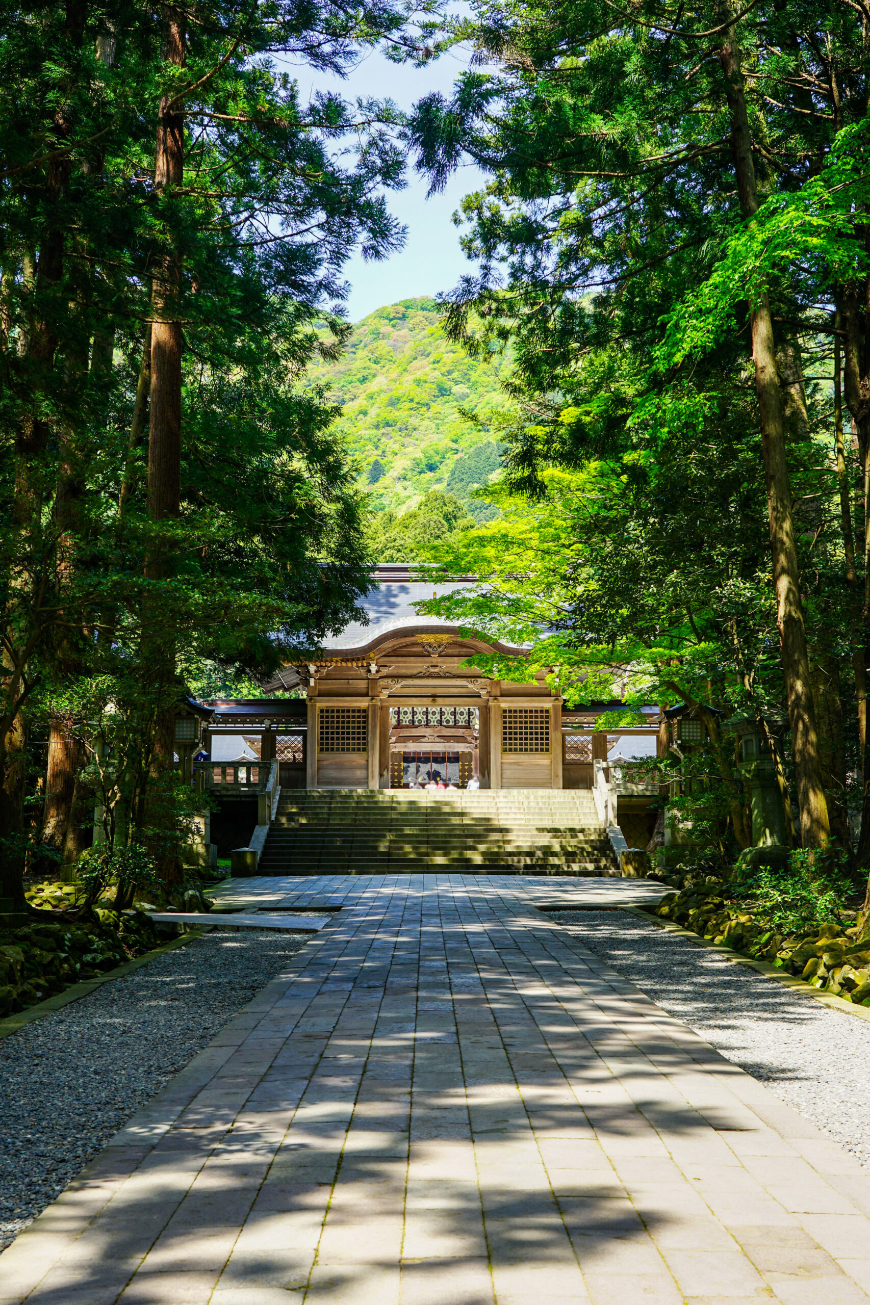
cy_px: 652
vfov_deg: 41.9
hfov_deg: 28.6
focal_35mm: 47
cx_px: 435
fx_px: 1704
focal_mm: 47
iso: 100
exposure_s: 1/80
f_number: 7.1
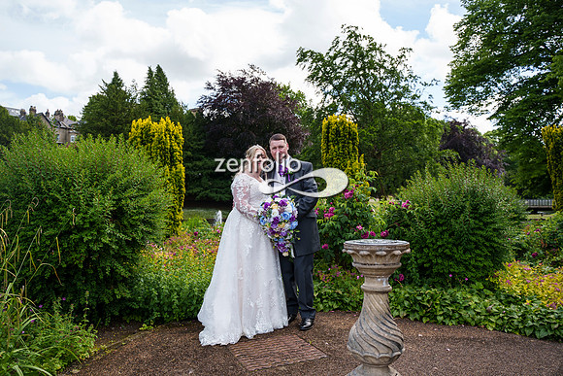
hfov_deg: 65.5
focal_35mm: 28
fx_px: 438
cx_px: 282
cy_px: 188
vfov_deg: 46.4
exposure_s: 1/1000
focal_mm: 28
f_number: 3.5
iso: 200
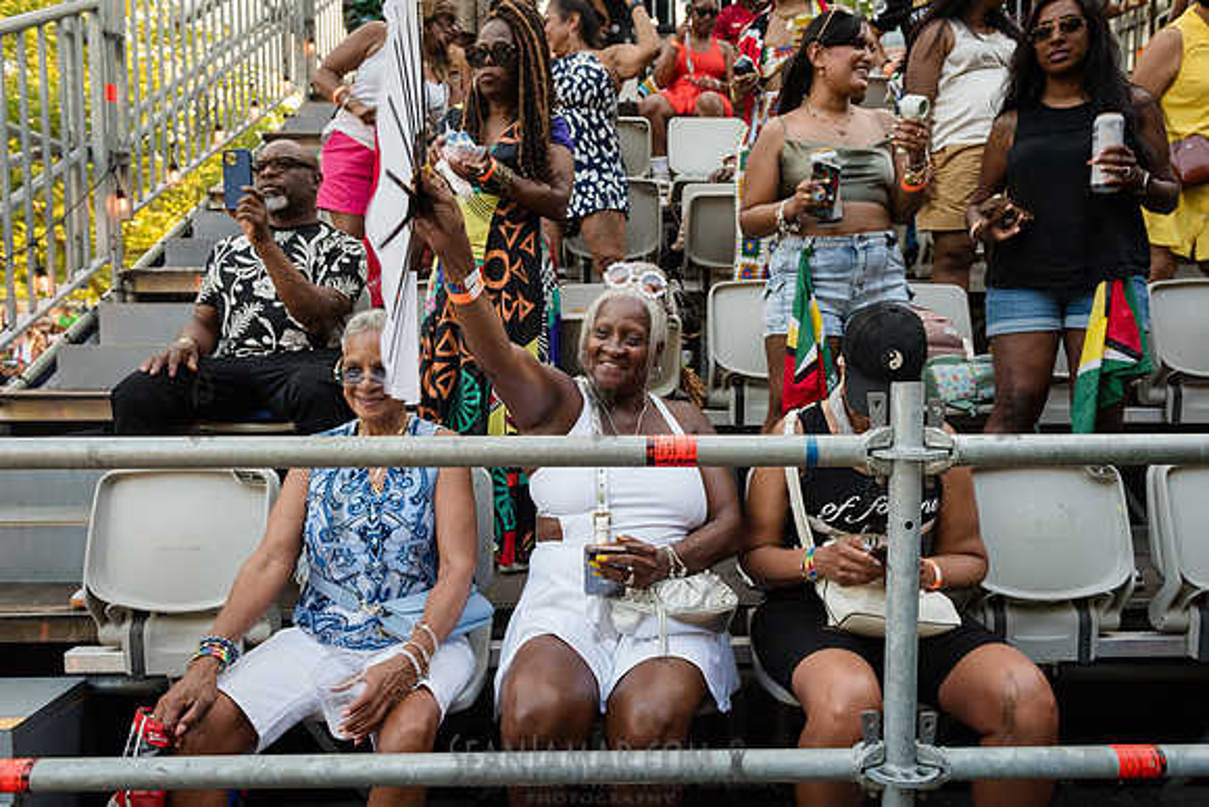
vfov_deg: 49.9
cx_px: 630
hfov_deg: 69.7
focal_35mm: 26
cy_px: 402
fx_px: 867
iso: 1600
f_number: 4
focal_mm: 24
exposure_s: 1/250
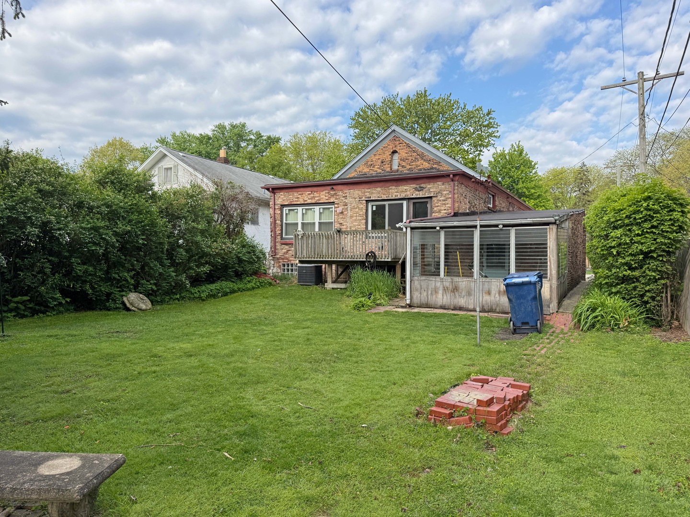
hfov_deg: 71.6
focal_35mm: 24
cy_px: 258
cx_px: 345
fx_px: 478
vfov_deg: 56.8
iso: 80
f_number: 1.8
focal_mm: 6.76
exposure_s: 1/1500
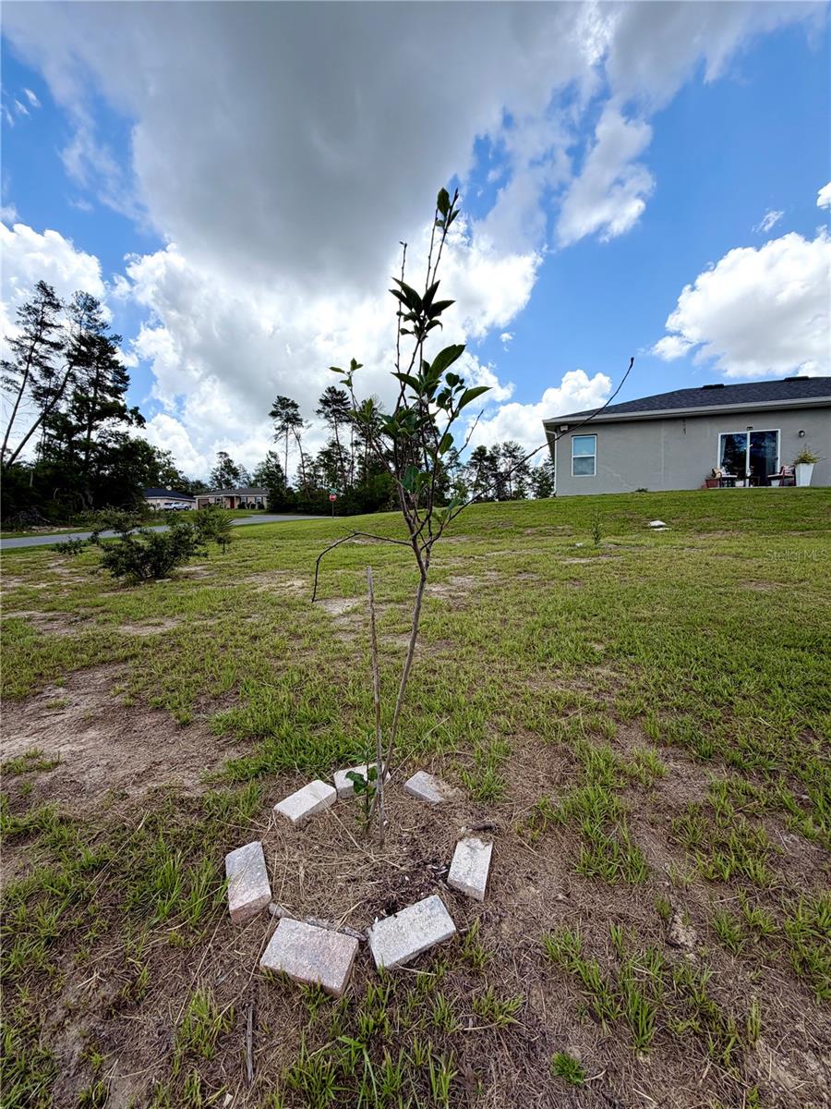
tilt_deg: -1.8
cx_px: 416
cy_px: 554
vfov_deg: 102.1
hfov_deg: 85.7
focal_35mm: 14
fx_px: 448
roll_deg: -1.6
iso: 20
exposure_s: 1/799
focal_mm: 2.22
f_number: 2.2
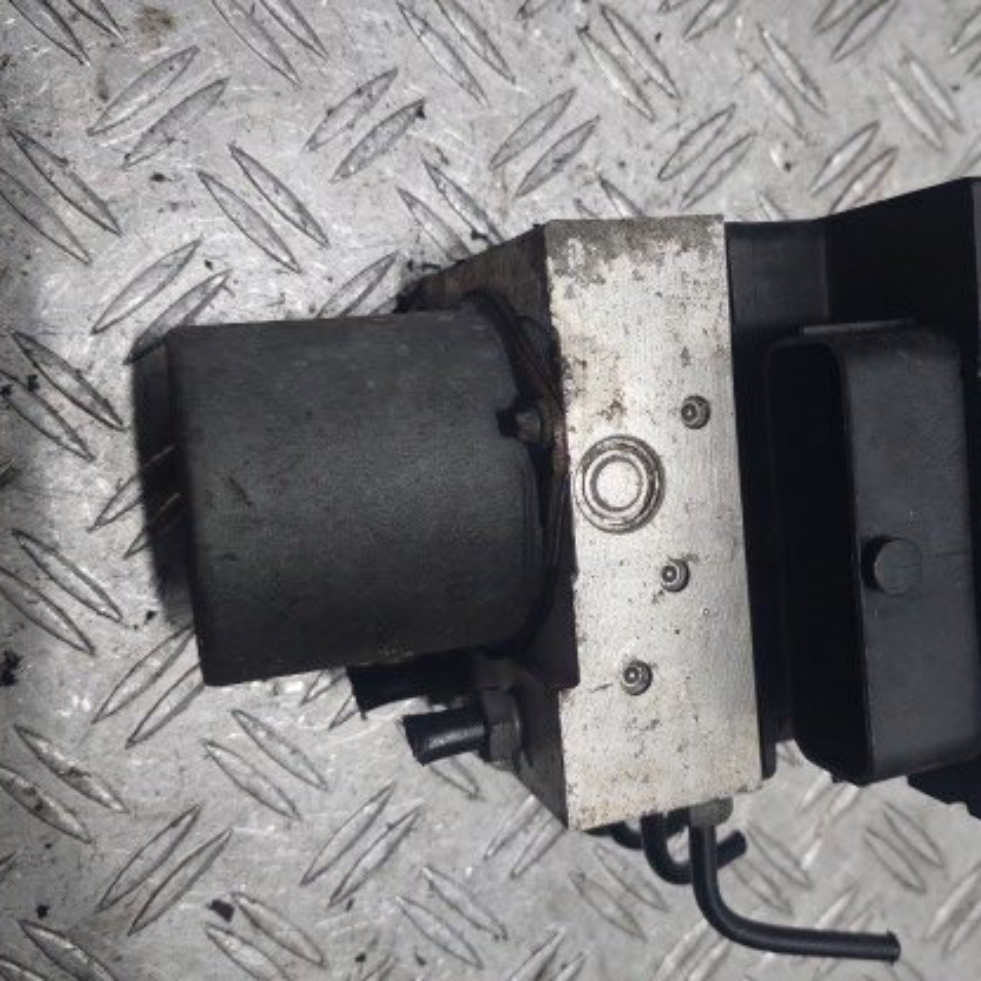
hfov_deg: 48.4
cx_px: 545
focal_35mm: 34
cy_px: 453
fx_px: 1090
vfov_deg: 48.4
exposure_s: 1/100
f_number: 1.8
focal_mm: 5.23
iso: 80
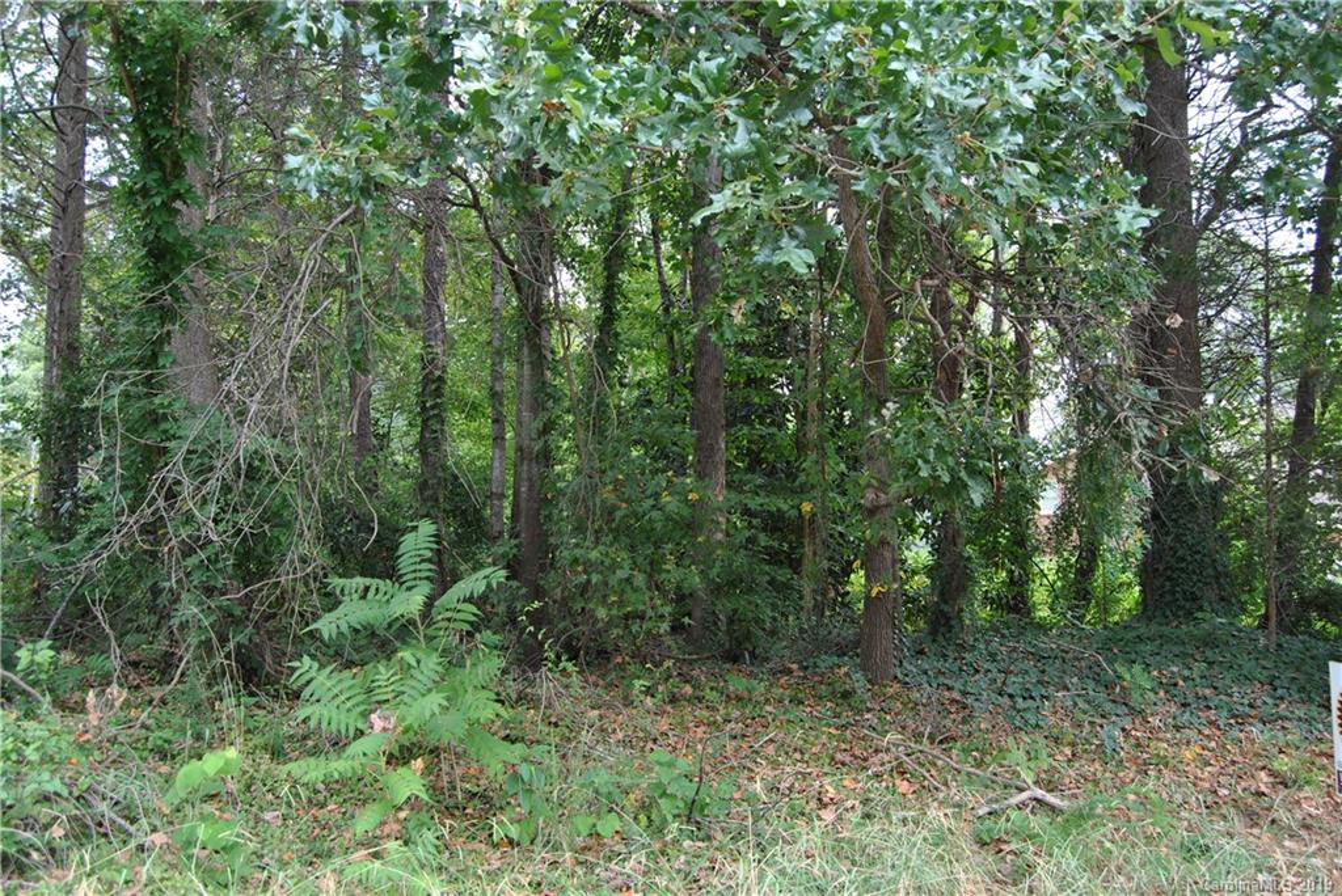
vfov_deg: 48.0
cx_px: 671
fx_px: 1007
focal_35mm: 27
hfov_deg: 67.4
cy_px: 448
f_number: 5
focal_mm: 18
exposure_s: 1/100
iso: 200
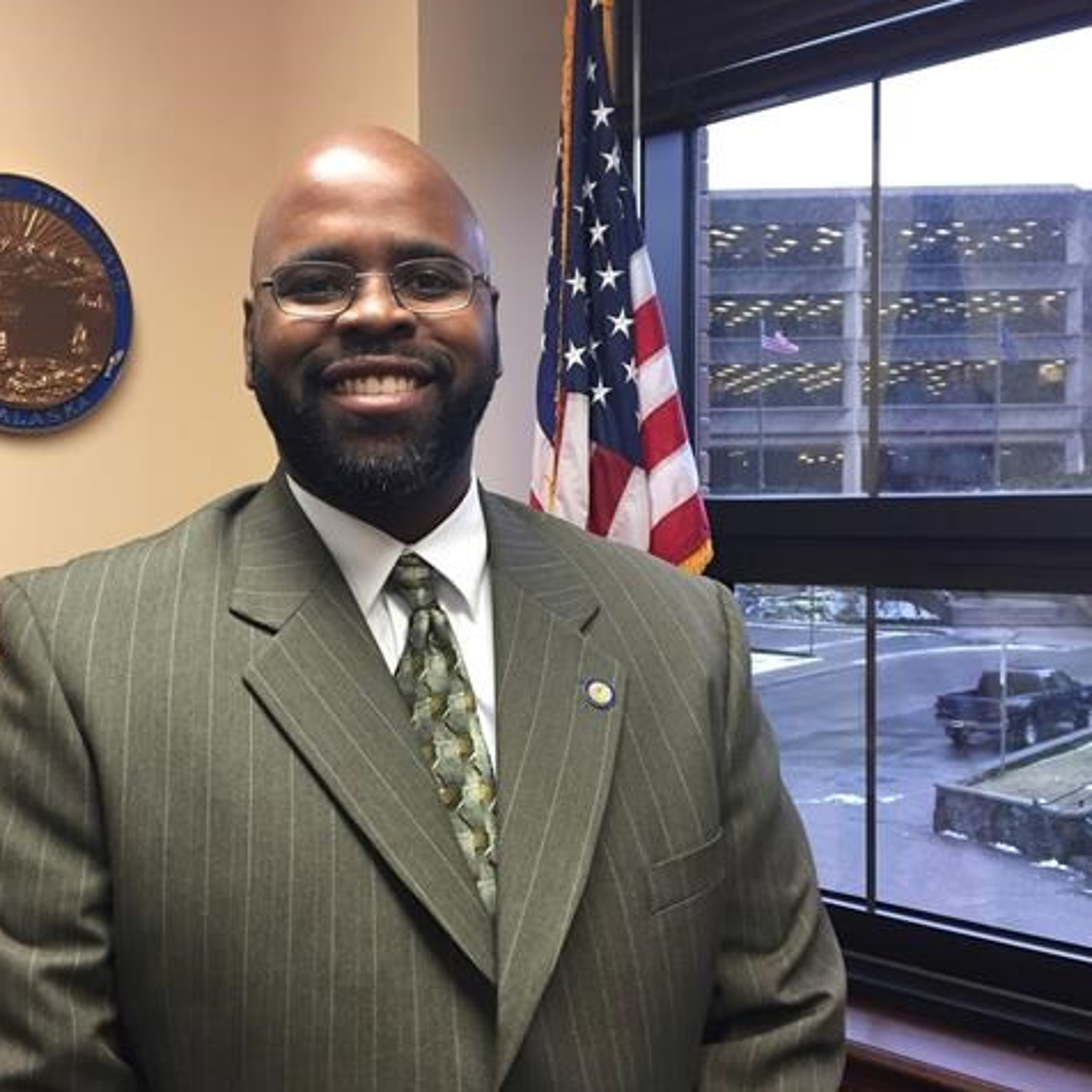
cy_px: 557
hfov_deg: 46.8
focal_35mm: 35
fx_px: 1249
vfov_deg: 47.2
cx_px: 406
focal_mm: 4.15
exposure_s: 1/30
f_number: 2.2
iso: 100
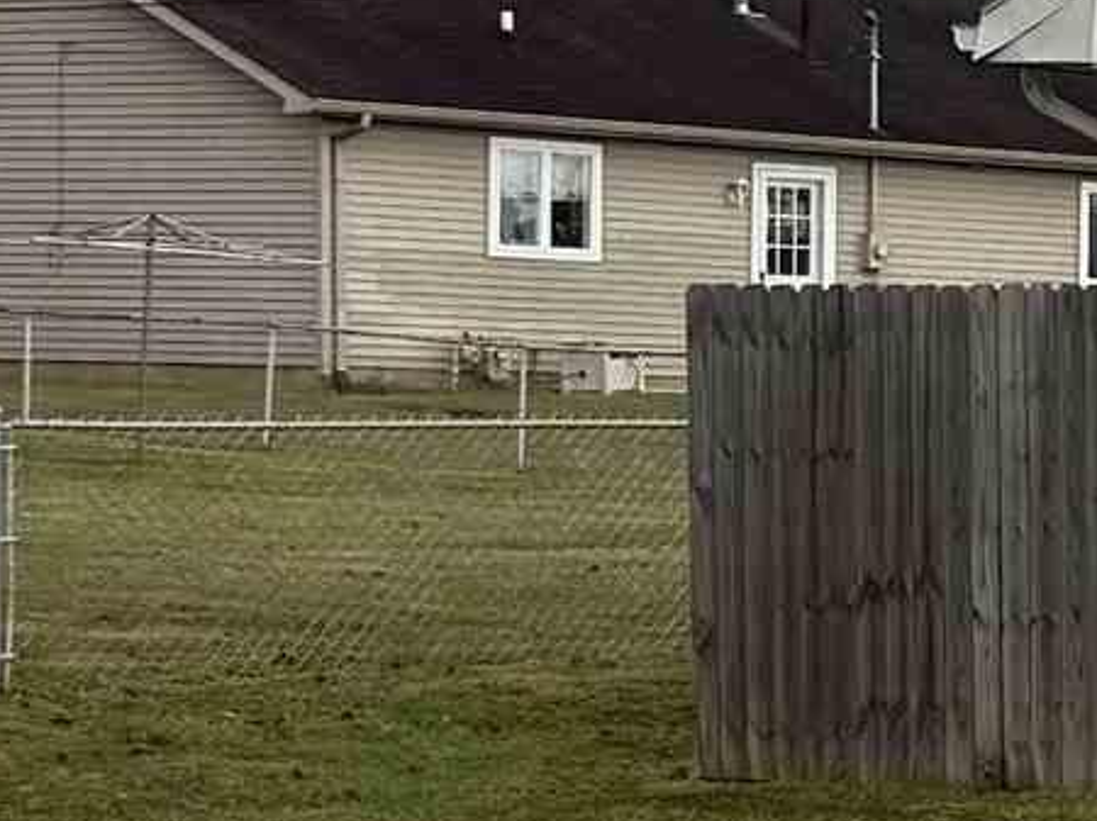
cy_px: 585
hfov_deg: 9.0
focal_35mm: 164
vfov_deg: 9.0
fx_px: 5194
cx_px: 3598
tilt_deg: -0.1
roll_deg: -1.4
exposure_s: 1/2611
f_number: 1.78
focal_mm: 6.76
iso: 80
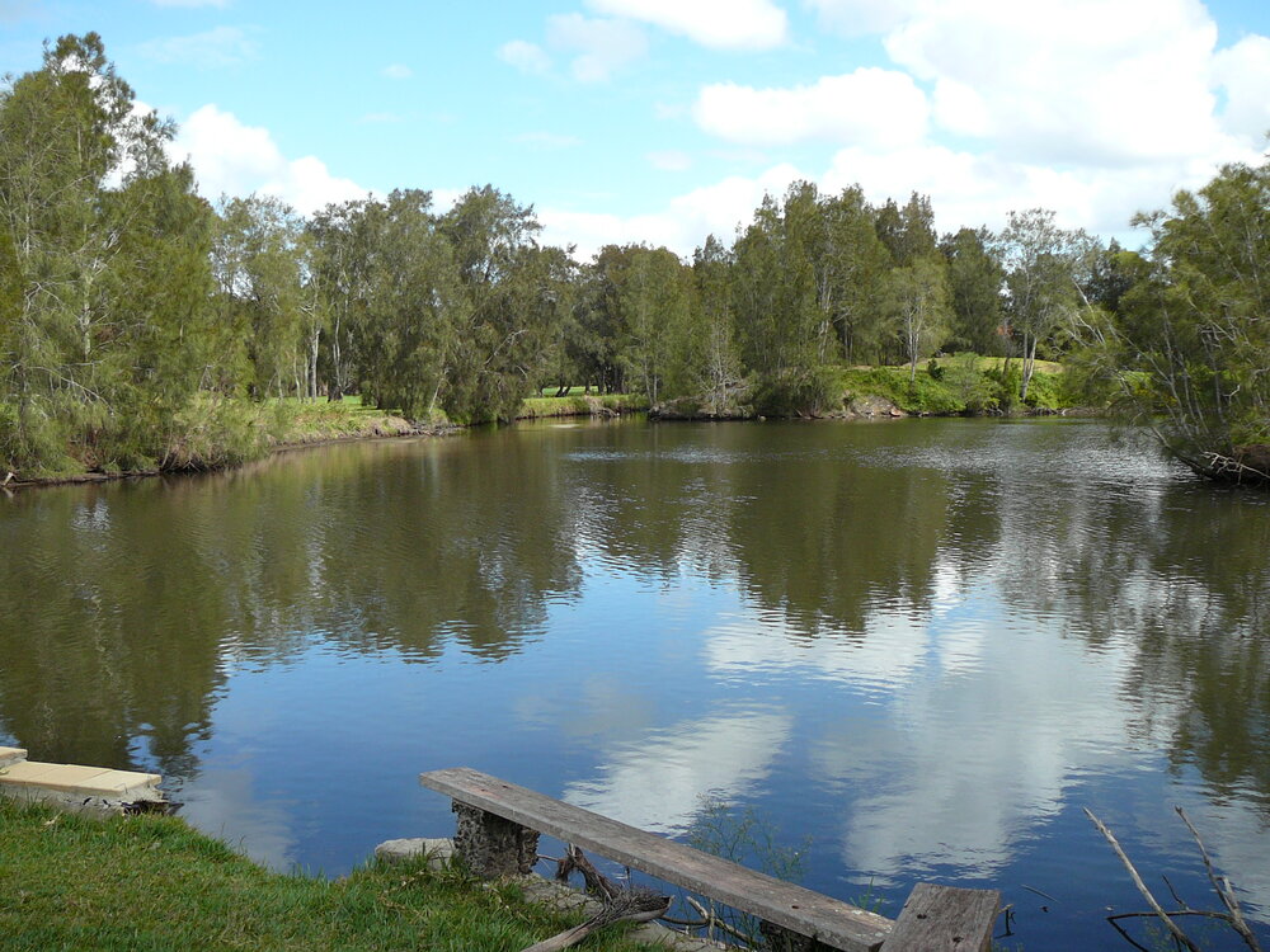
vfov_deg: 40.7
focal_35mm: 35
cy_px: 476
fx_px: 1284
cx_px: 635
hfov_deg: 52.6
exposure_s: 1/640
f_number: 2.8
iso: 80
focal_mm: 5.2
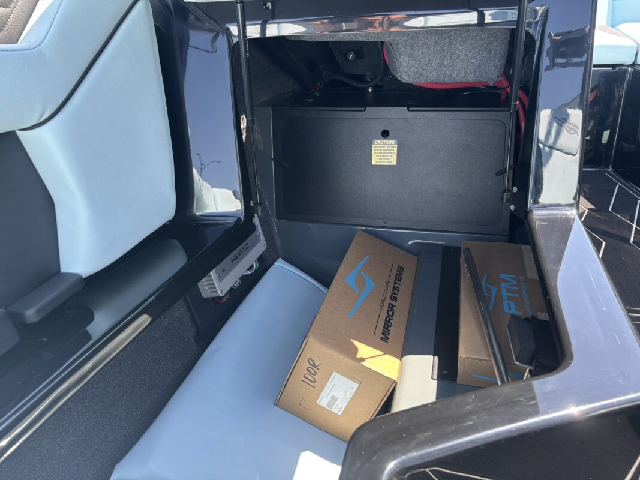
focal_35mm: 26
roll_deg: +0.4
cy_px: 240
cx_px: 320
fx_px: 481
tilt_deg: -25.3
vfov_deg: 53.1
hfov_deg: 67.3
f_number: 1.6
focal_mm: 5.96
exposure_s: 1/251
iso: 40
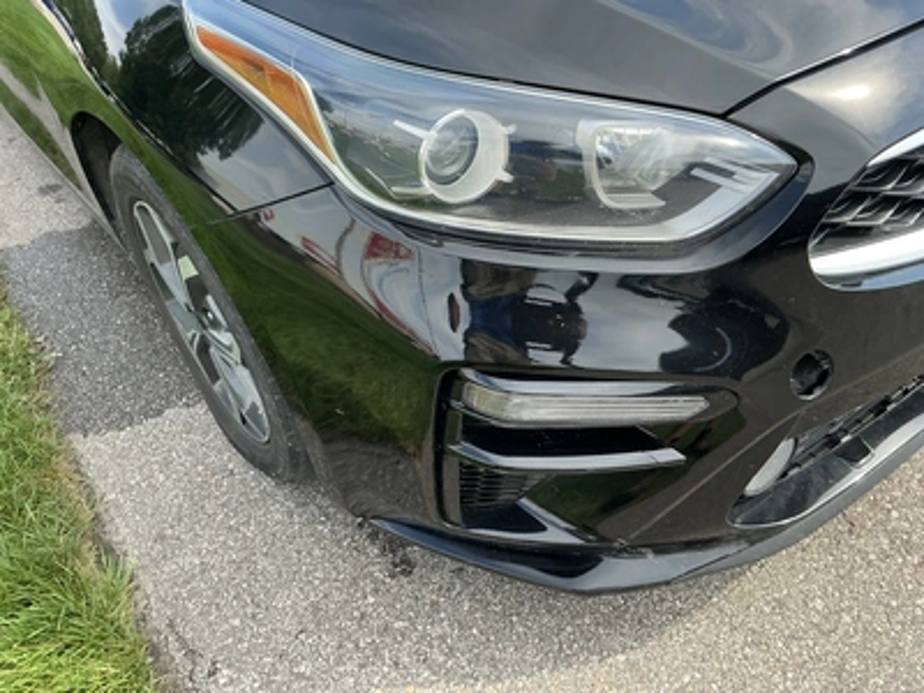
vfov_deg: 49.7
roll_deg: +5.4
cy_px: 346
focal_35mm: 28
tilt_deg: -37.4
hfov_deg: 63.4
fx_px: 747
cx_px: 462
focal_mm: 3
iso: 25
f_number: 1.8
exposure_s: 1/309
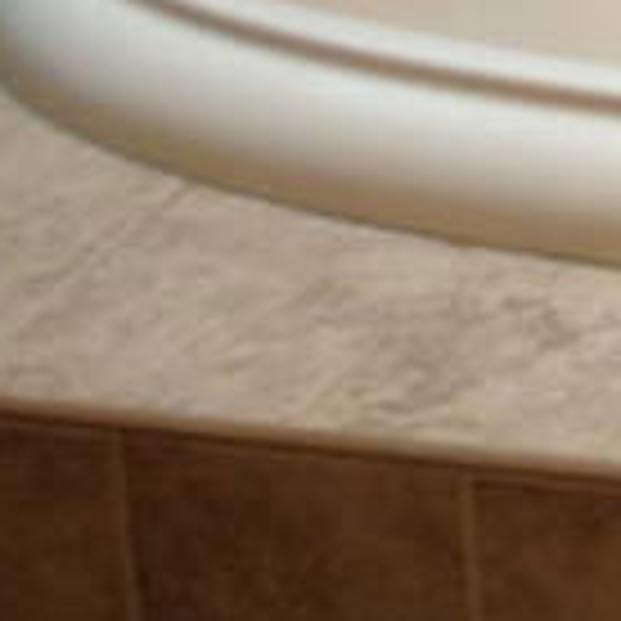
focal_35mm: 229
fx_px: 4648
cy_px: -1048
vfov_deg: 7.0
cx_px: 1890
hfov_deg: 6.9
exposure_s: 1/24
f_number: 2.4
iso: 50
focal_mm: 4.28
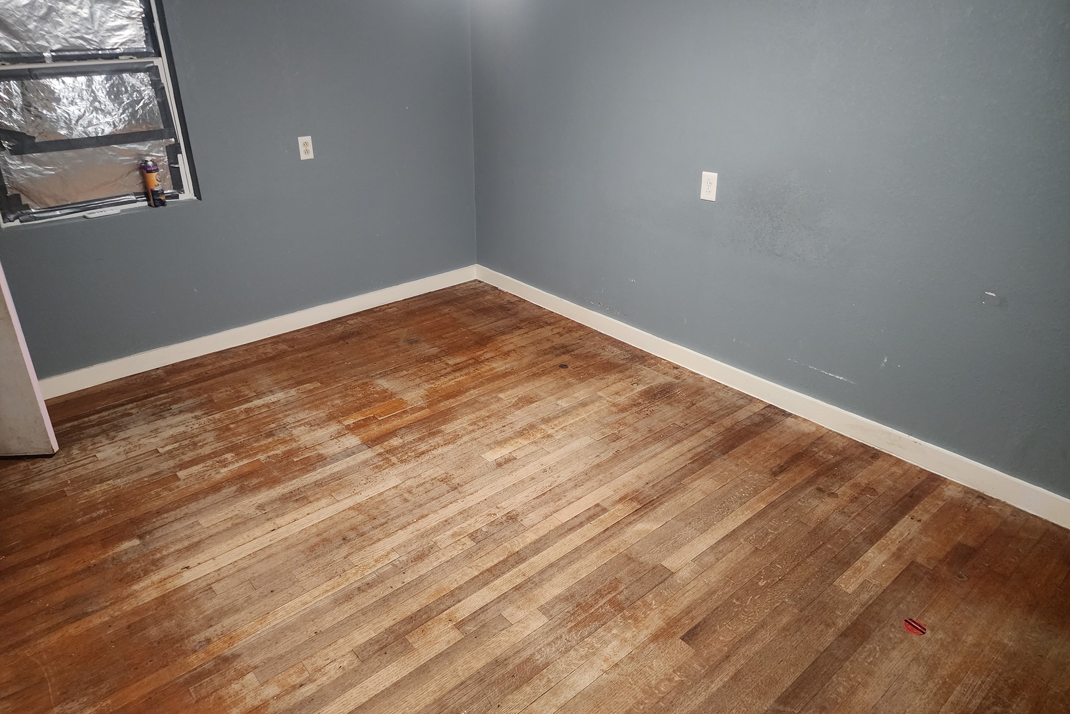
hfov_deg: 73.7
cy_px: 338
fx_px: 713
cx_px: 535
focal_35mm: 24
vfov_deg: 53.1
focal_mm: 6.4
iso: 640
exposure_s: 1/30
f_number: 1.8
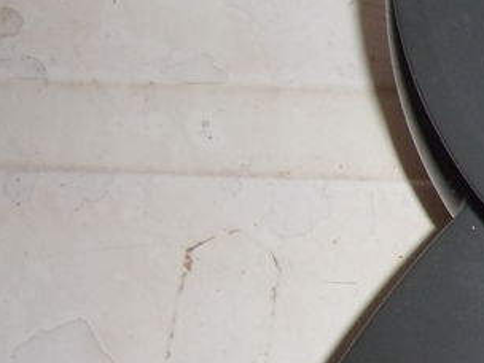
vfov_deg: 18.7
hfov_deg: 20.0
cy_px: 186
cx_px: 793
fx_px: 1105
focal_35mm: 79
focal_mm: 4.3
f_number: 3.3
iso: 160
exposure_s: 1/34
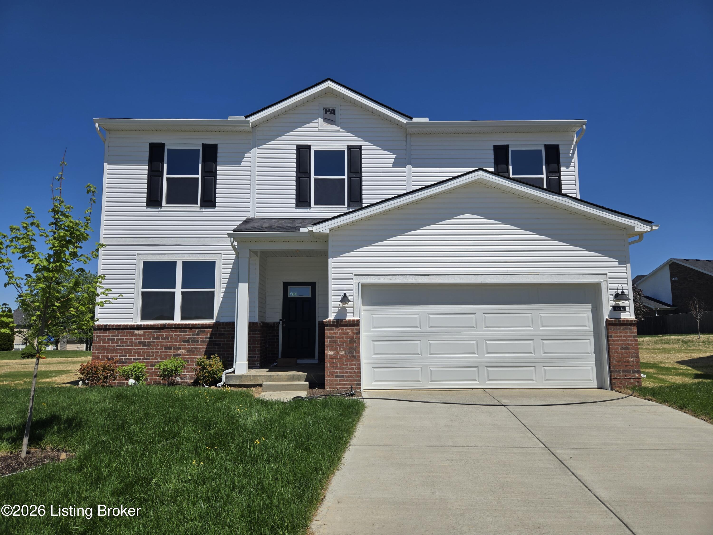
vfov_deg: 58.9
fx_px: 474
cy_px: 268
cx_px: 356
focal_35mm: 23
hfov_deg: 73.9
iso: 25
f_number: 1.8
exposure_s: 1/3483
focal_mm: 5.4
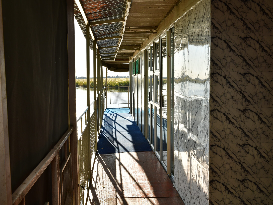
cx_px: 136
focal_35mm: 42
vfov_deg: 34.3
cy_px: 103
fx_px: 331
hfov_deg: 44.8
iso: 250
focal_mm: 38
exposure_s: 1/160
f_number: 16
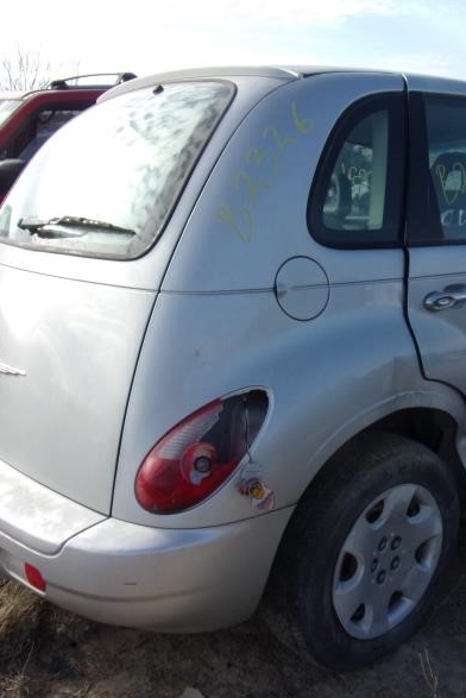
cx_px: 345
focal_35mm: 34
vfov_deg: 55.8
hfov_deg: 38.0
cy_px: 342
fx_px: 659
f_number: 3.3
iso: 80
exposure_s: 1/640
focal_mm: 4.3
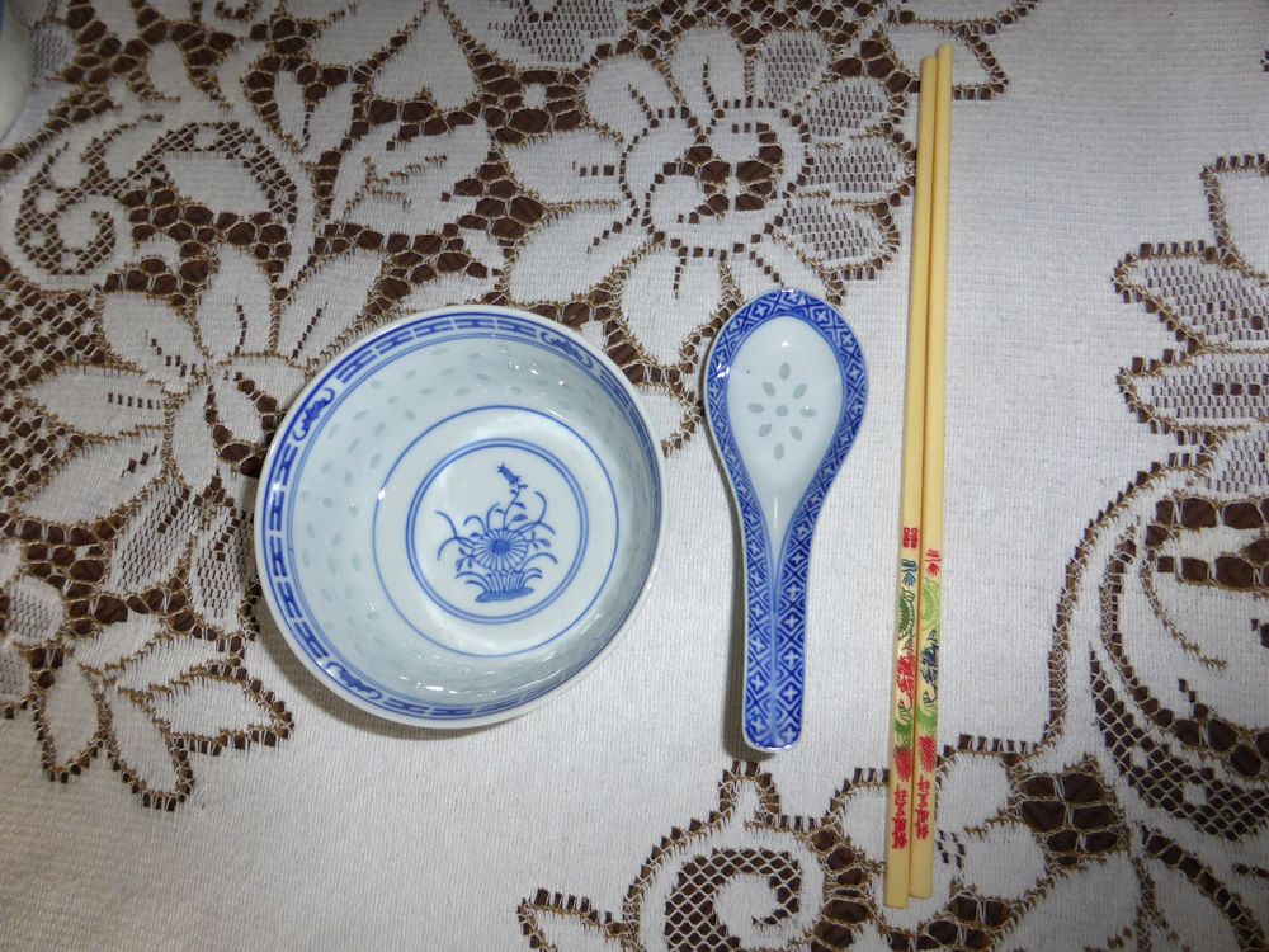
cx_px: 634
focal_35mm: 25
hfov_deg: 69.4
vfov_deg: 54.9
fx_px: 916
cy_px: 476
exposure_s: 1/60
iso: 100
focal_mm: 4.3
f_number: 3.3
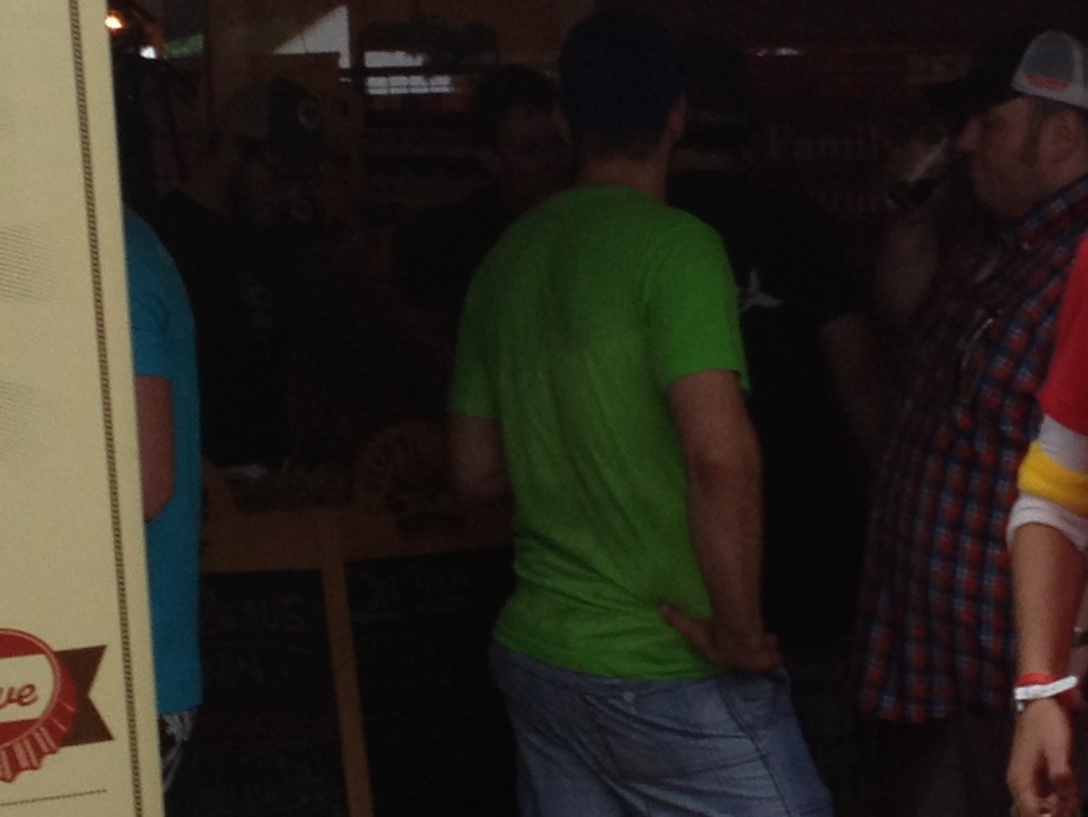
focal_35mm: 141
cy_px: 413
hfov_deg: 13.9
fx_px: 4433
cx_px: 825
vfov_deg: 10.5
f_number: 2.4
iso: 50
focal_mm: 4.28
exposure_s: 1/259
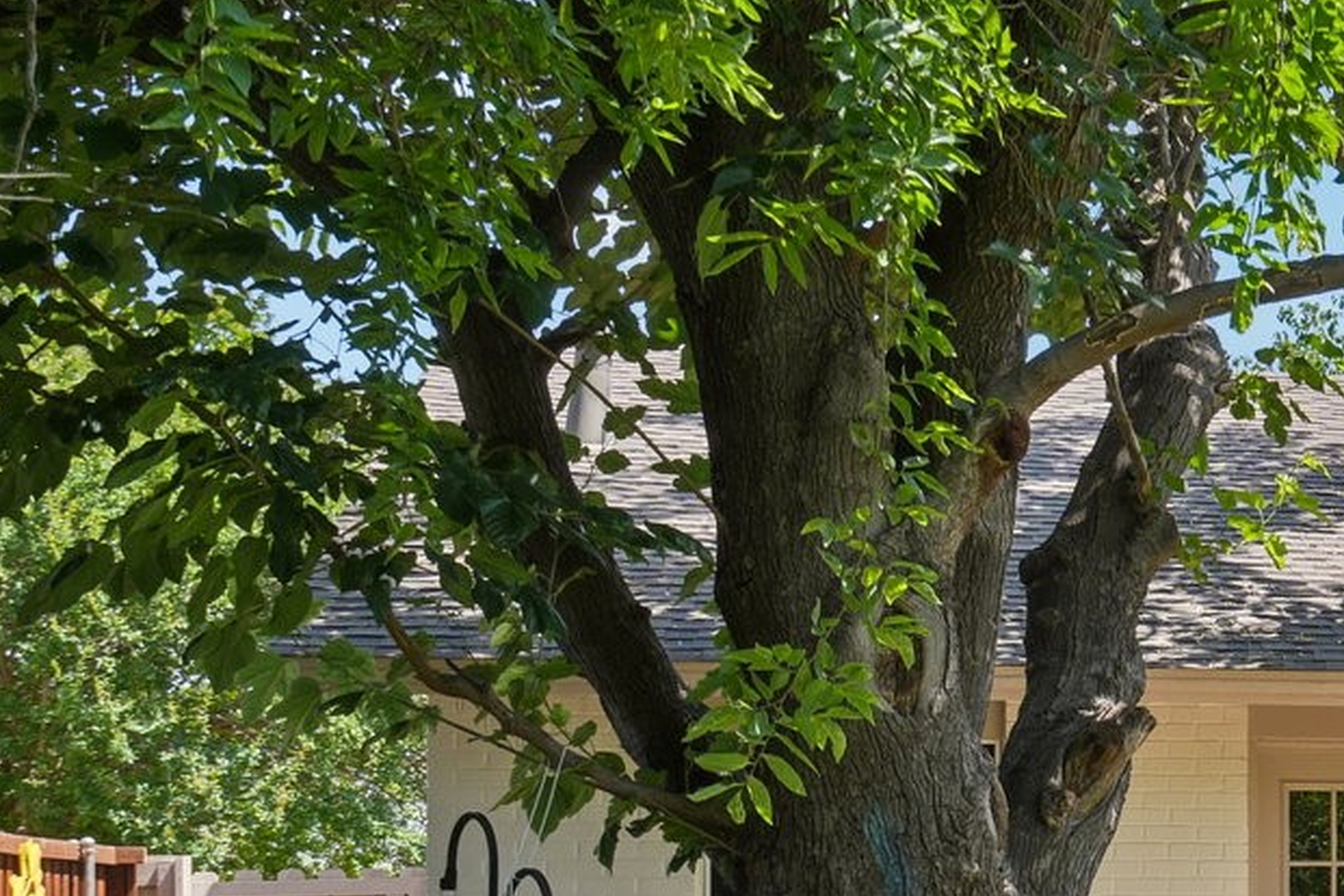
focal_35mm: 99
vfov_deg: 13.7
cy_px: 789
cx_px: 2037
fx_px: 3696
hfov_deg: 18.2
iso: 100
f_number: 8
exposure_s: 1/125
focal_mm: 30
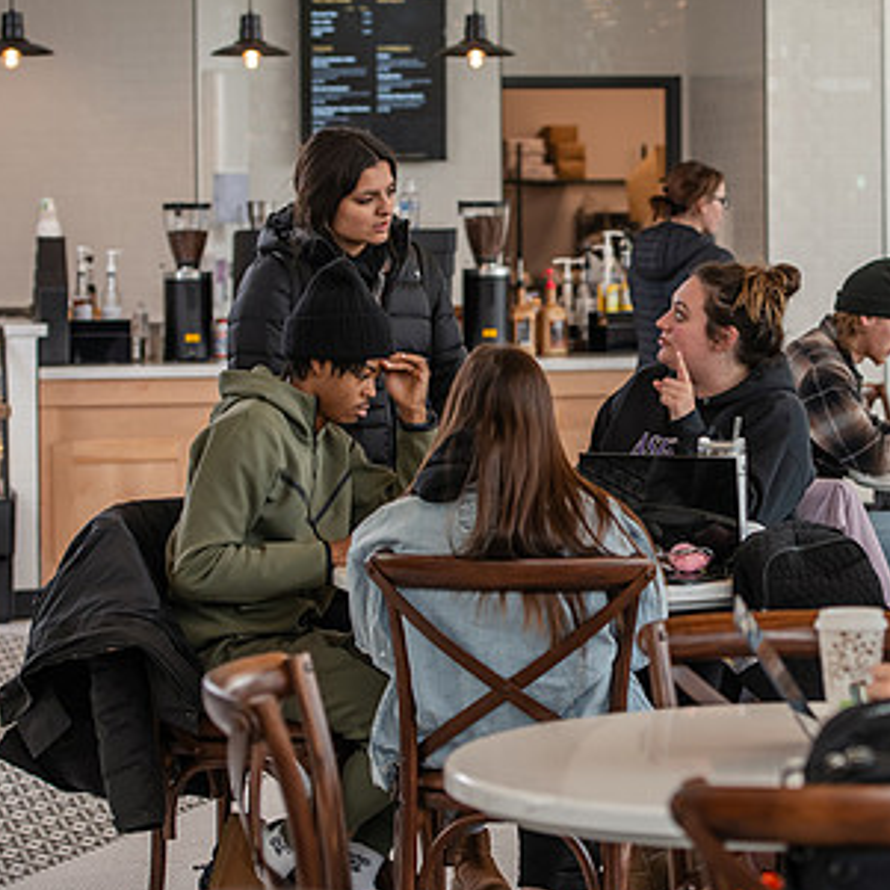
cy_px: 344
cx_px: 674
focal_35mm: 123
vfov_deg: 14.2
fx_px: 3578
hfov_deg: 14.1
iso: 500
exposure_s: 1/200
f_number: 3.5
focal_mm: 75
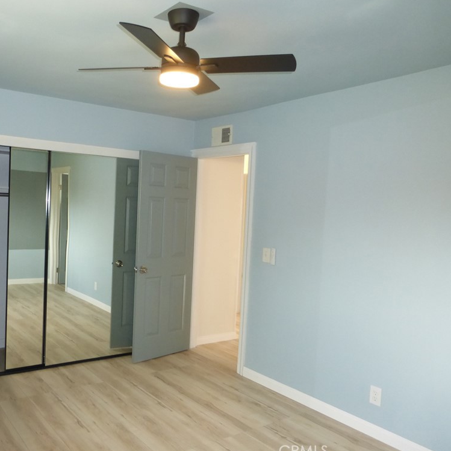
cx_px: 152
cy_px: 228
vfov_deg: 55.6
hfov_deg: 54.5
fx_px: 427
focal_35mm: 29
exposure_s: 1/60
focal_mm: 4.3
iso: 320
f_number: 3.3
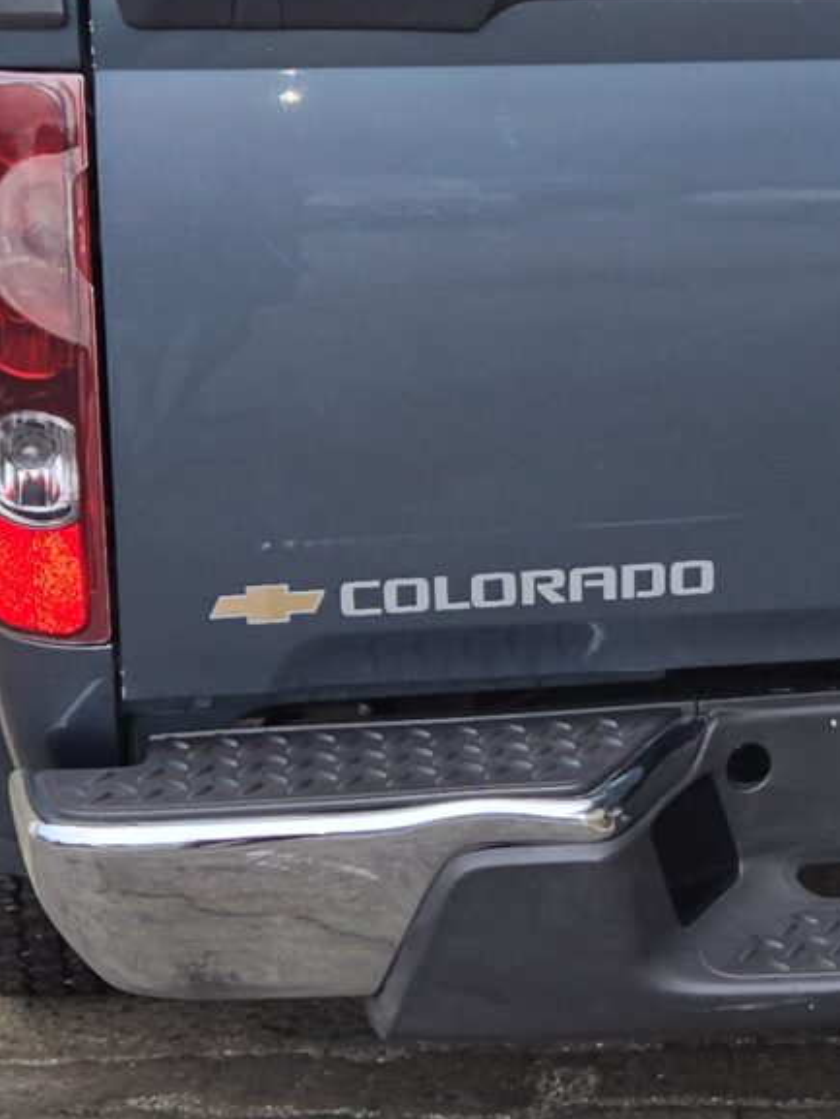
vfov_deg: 19.2
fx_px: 3299
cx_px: 898
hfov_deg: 14.2
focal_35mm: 102
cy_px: 345
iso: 25
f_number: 1.8
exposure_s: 1/266
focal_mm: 5.4
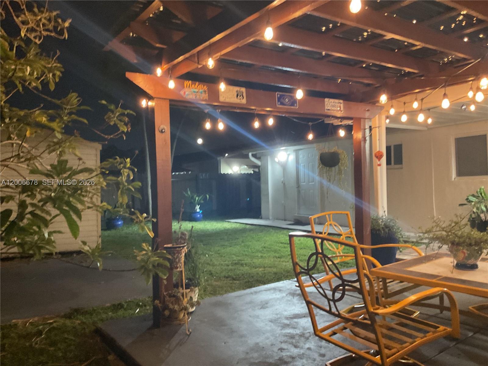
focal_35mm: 29
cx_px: 244
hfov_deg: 61.7
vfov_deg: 48.2
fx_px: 409
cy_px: 183
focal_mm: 3
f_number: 1.8
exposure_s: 1/30
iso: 400
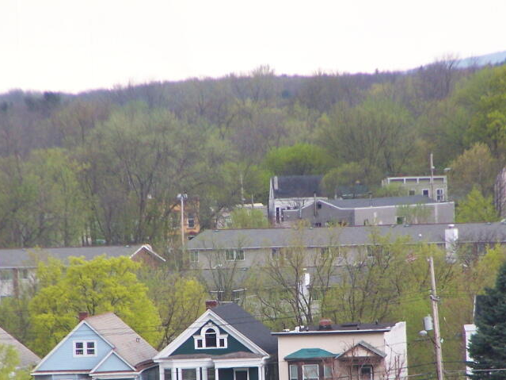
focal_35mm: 609
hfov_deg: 3.3
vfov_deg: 2.4
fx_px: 8900
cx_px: 301
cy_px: 298
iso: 140
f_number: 3.7
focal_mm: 63
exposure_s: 1/320
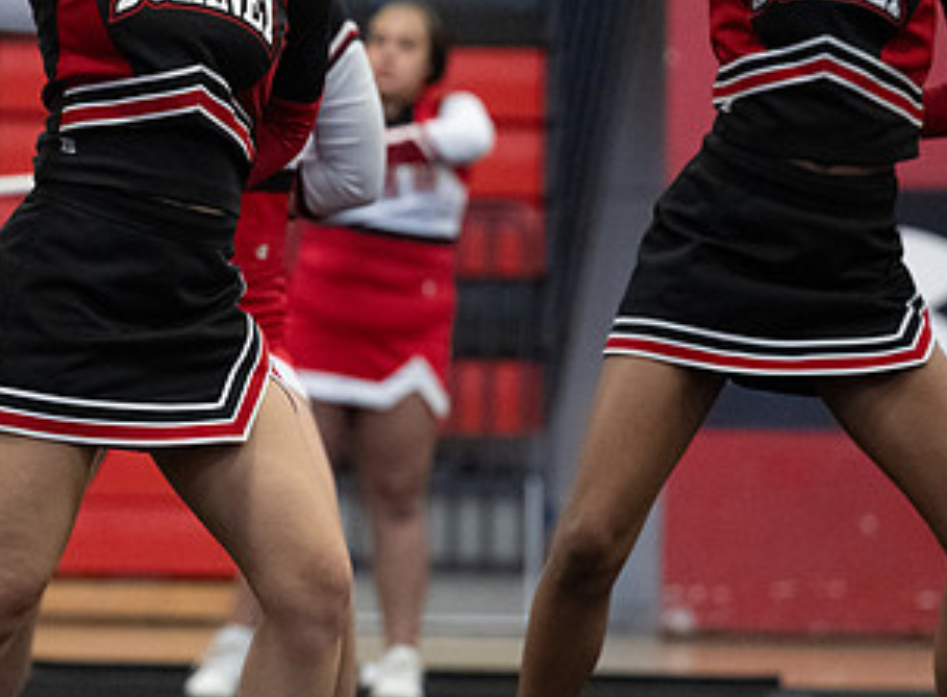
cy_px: 190
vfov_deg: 5.9
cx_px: 191
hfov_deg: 8.1
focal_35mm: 247
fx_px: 6712
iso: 6400
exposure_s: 1/400
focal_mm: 105
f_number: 2.8
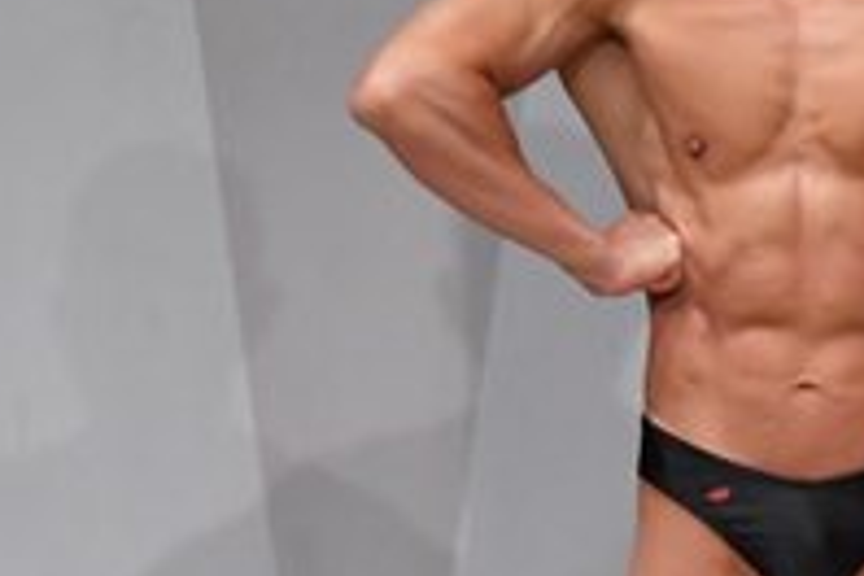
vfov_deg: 1.6
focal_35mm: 879
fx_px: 21094
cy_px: 567
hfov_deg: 2.3
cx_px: 1268
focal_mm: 150
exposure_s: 1/400
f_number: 5.6
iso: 5000
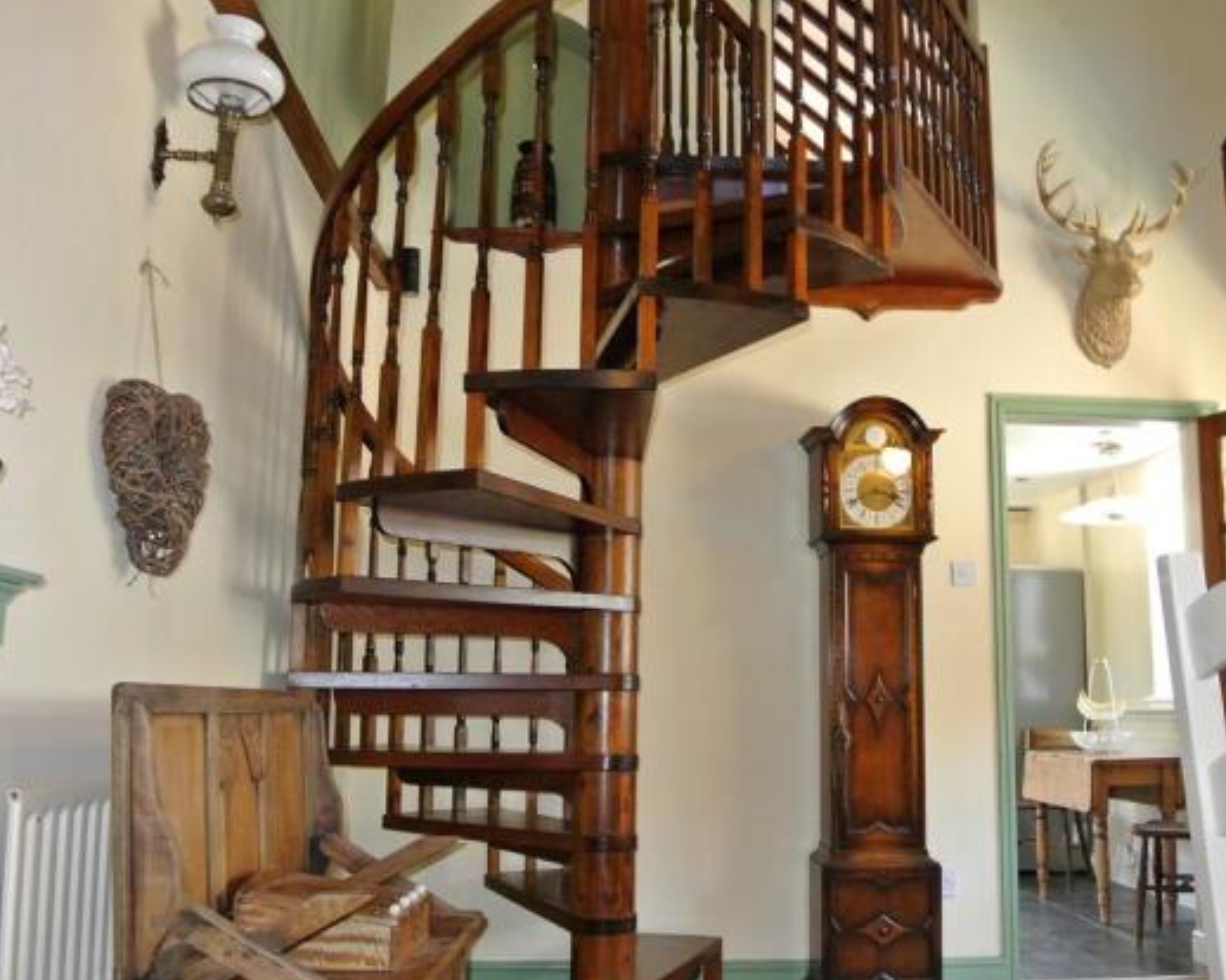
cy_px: 498
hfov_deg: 55.3
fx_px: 1161
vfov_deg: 45.8
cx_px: 730
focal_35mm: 32
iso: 1100
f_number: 3.5
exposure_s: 1/60
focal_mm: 10
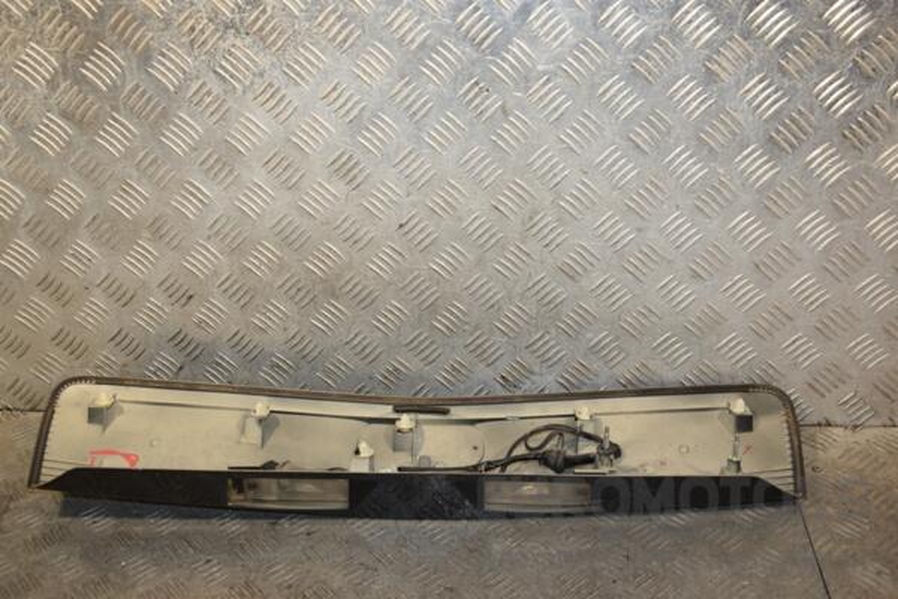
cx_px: 449
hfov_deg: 46.4
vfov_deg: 31.9
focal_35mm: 42
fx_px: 1048
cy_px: 300
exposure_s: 1/200
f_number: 5.6
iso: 800
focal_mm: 28
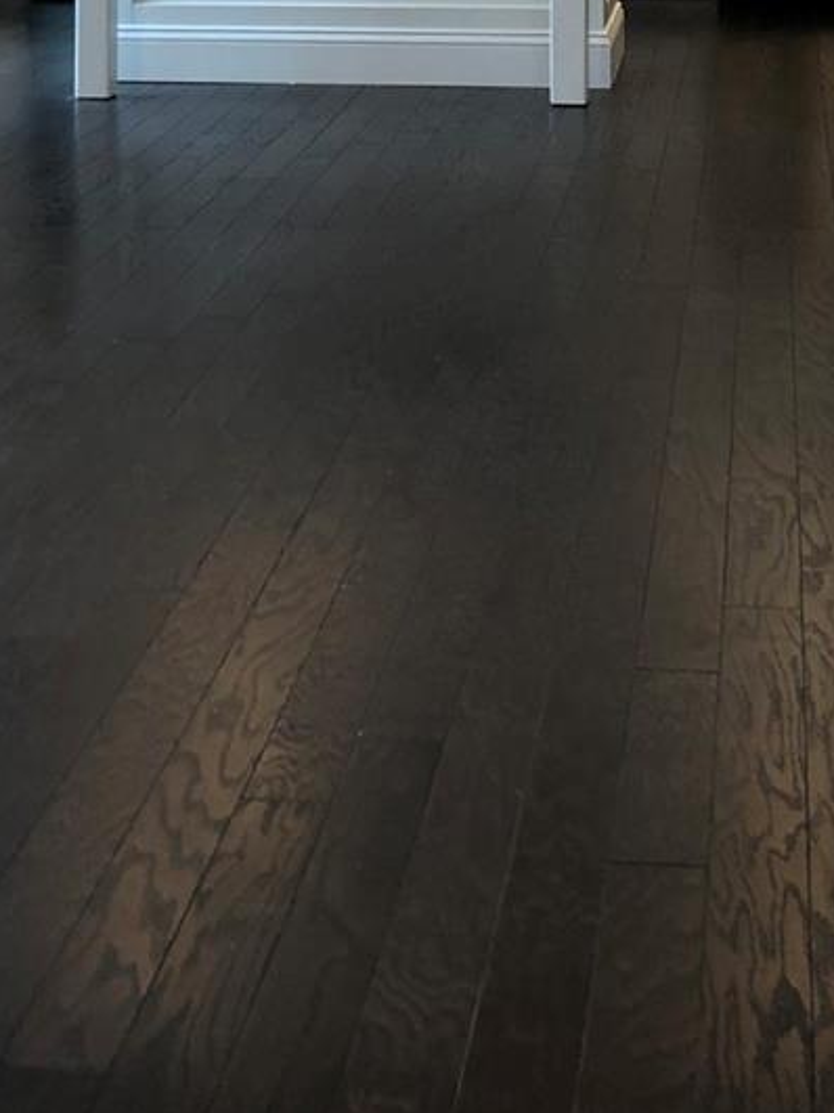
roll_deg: +0.4
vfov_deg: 22.5
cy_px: -170
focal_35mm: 81
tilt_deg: -1.8
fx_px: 2603
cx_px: 448
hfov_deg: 18.2
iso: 32
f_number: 1.8
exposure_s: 1/24
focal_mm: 4
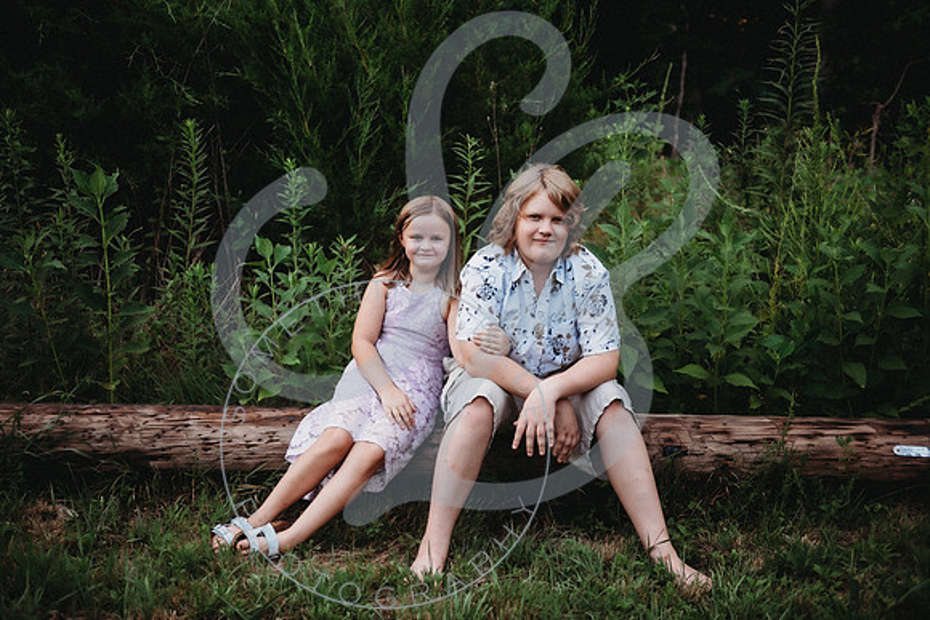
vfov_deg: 30.5
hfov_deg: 44.5
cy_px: 310
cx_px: 465
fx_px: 1137
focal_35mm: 44
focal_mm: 44
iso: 160
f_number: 2.8
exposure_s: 1/400
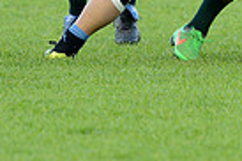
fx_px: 7668
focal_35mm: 1142
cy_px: -162
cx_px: 327
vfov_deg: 1.2
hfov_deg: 1.8
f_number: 4
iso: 1250
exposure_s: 1/500
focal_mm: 270
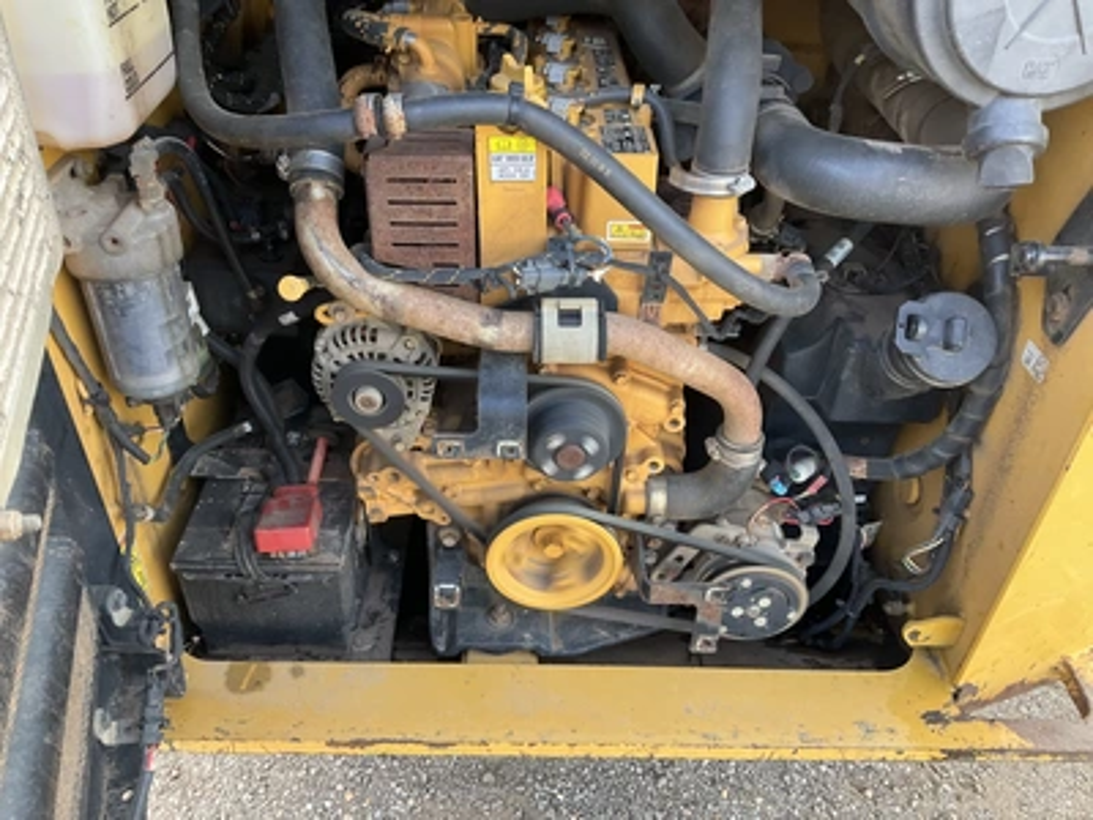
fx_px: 916
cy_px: 410
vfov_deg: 48.2
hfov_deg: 61.7
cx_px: 546
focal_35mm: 29
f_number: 1.8
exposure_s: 1/122
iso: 50
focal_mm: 3
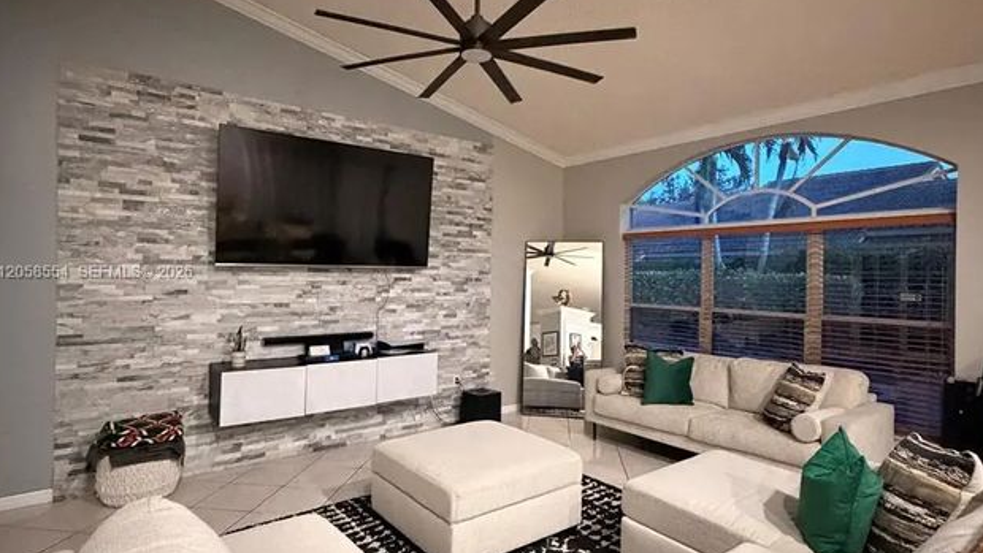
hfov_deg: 83.8
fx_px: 547
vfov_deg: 53.6
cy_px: 273
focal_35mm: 21
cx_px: 492
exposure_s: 1/40
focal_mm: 2.22
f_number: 2.2
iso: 1250
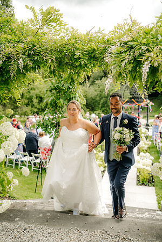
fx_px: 236
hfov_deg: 37.9
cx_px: 81
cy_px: 121
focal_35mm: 35
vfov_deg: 54.4
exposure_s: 1/1000
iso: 100
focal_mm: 35
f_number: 2
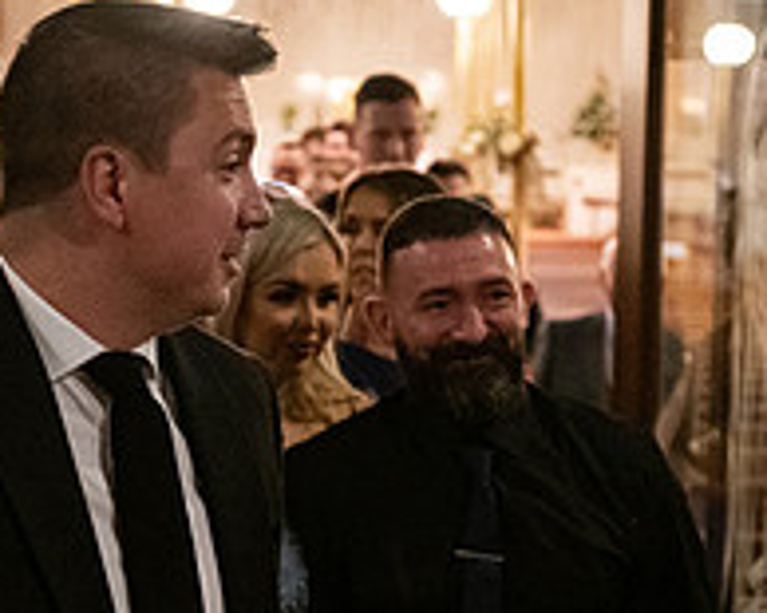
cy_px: 429
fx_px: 3063
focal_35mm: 135
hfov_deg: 14.3
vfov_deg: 11.4
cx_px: 360
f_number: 3.5
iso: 2500
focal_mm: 48
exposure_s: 1/160
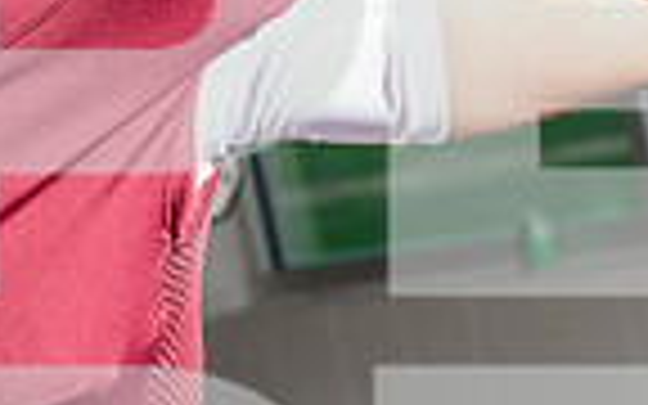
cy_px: 61
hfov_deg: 11.5
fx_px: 3108
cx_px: -238
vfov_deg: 7.4
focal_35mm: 176
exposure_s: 1/250
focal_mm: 43
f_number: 5.6
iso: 200
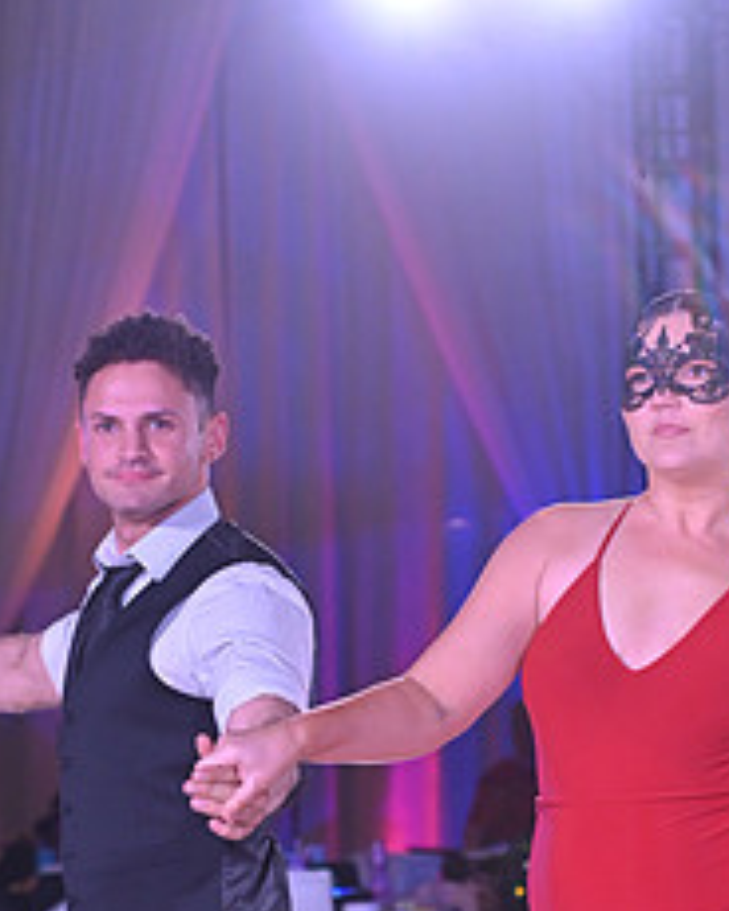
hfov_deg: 8.4
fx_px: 4989
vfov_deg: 10.3
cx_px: 505
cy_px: 1101
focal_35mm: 185
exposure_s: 1/400
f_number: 4.5
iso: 1600
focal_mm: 78
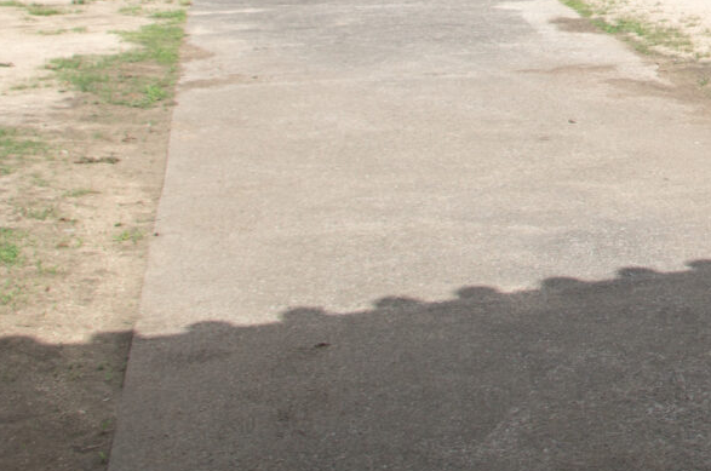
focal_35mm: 92
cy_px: -192
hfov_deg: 20.1
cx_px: 956
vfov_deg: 14.0
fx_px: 1814
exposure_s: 1/400
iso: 100
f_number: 7.1
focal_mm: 18
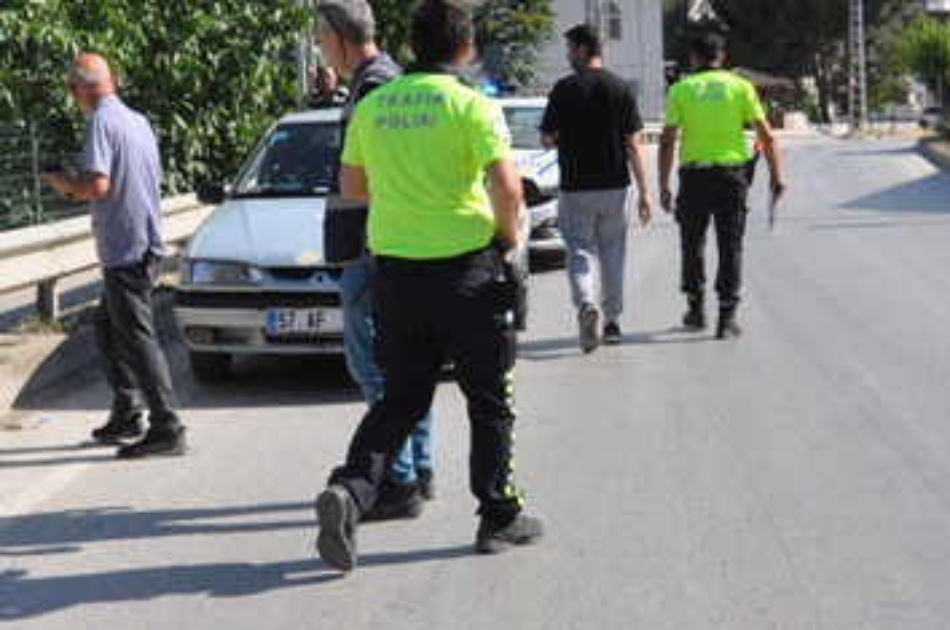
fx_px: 1874
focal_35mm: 71
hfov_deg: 28.3
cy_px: 283
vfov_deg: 19.1
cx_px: 601
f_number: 18
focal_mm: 21
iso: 2000
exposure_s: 1/1250
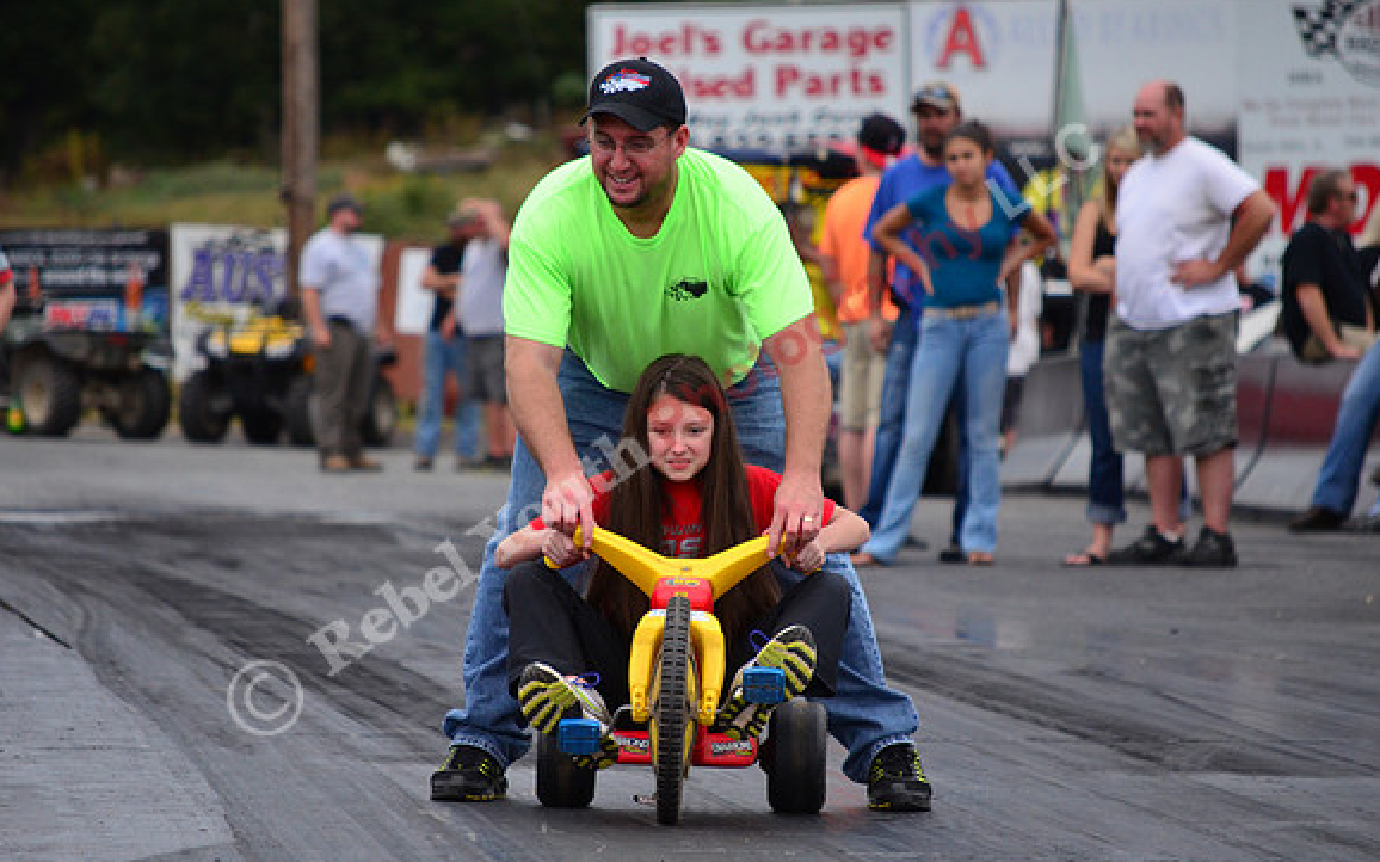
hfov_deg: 7.2
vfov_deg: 4.5
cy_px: 427
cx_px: 690
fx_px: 10942
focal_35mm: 291
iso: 1000
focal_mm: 190
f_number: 5.6
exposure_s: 1/2000
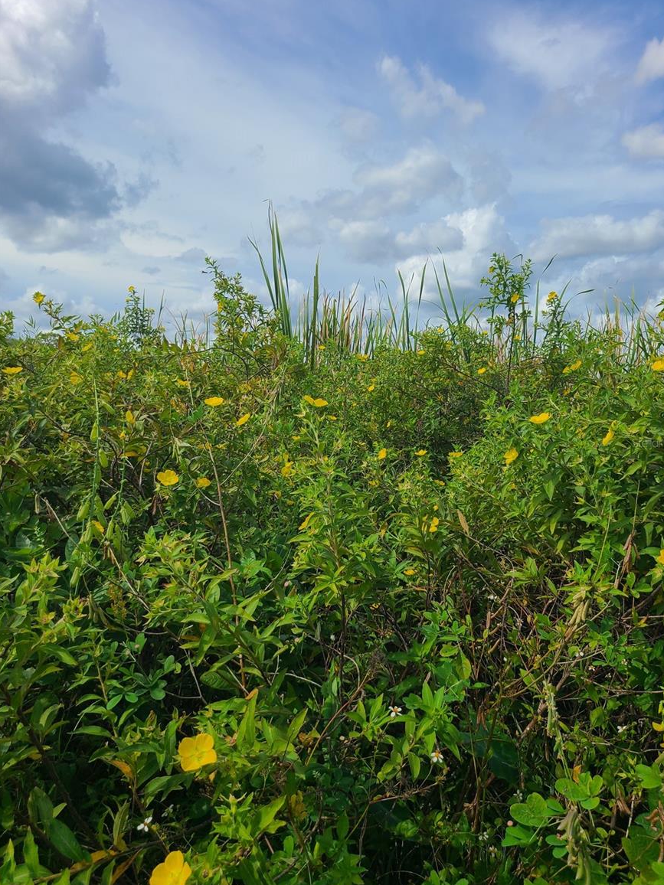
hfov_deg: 51.3
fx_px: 691
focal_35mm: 27
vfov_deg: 65.3
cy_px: 442
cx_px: 342
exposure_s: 1/3335
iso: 40
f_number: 1.8
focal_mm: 5.4
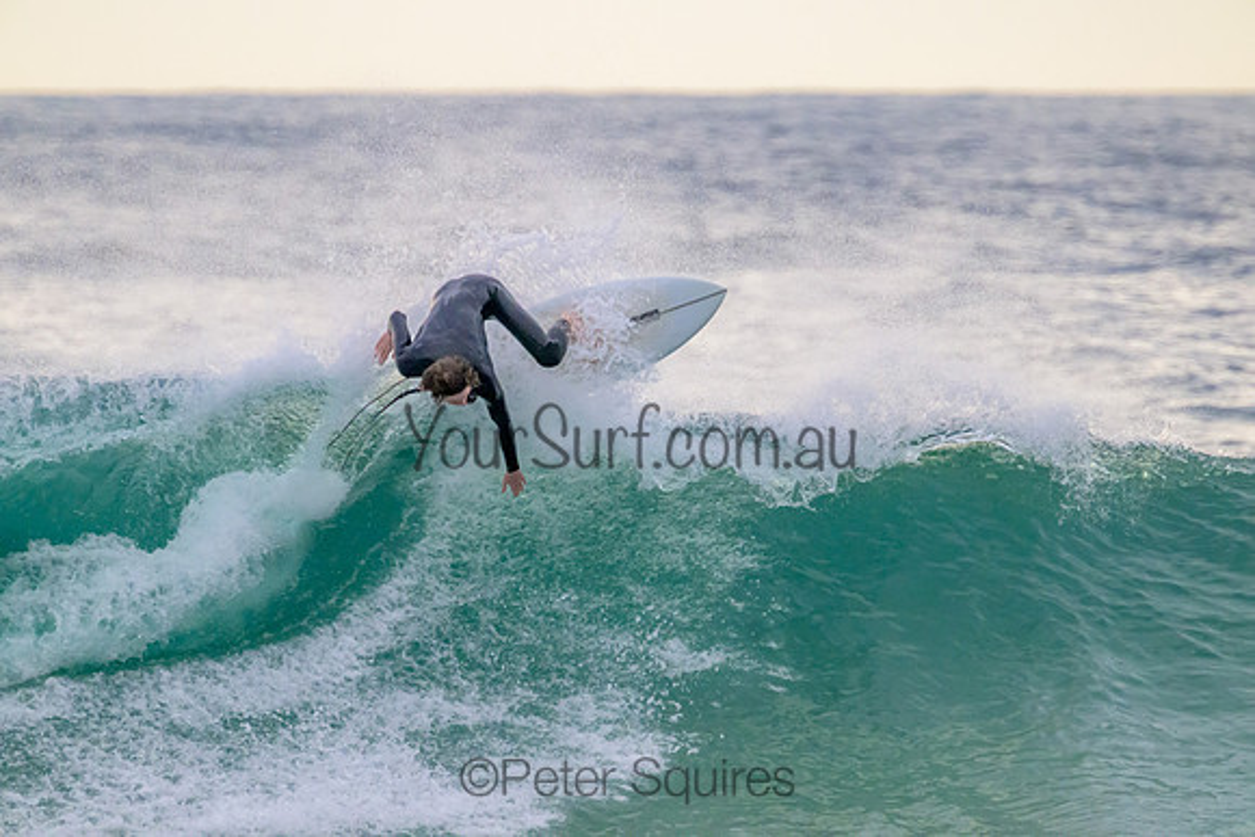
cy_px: 418
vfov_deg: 1.7
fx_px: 27894
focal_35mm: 800
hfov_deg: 2.6
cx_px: 628
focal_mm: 800
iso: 8000
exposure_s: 1/2000
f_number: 11
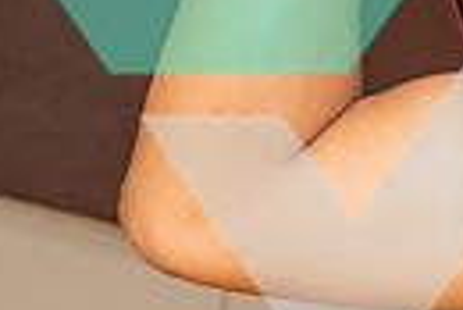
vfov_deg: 8.5
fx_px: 2073
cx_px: 951
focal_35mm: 161
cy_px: 166
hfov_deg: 11.4
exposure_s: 1/250
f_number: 8
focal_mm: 36
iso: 800
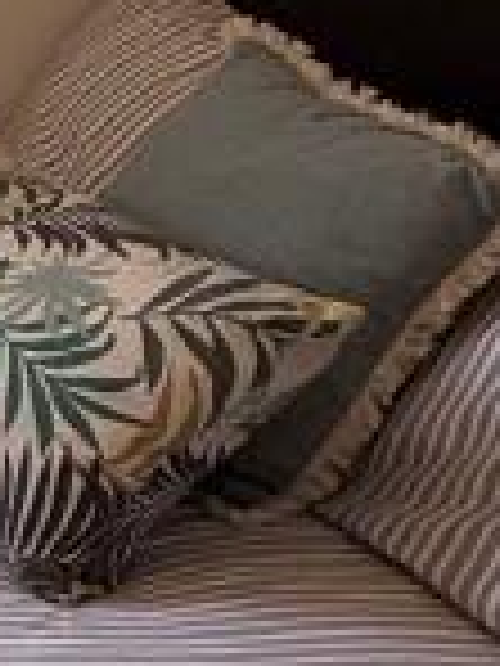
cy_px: -81
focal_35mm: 97
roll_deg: +0.1
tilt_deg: -7.7
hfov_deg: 11.4
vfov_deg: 19.3
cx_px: -856
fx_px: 1868
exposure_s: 1/100
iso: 80
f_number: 2.2
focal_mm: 2.22
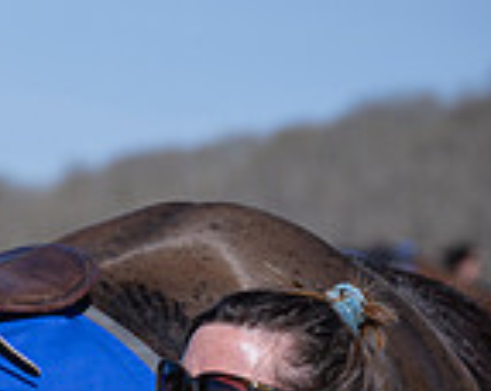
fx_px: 7329
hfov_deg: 3.8
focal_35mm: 505
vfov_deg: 3.1
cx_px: 185
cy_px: 366
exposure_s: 1/2000
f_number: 4
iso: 100
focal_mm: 90
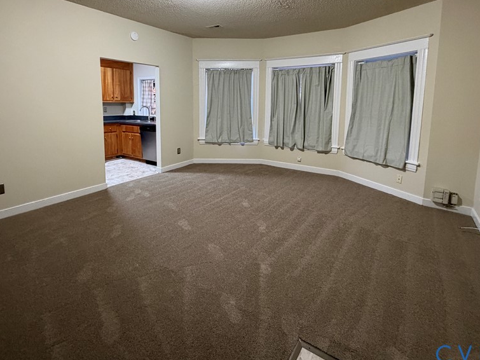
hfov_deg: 84.7
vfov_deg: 67.2
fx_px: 263
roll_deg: -1.3
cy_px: 127
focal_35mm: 19
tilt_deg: -4.8
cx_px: 240
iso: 500
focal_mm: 2.22
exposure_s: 1/60
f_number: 2.2
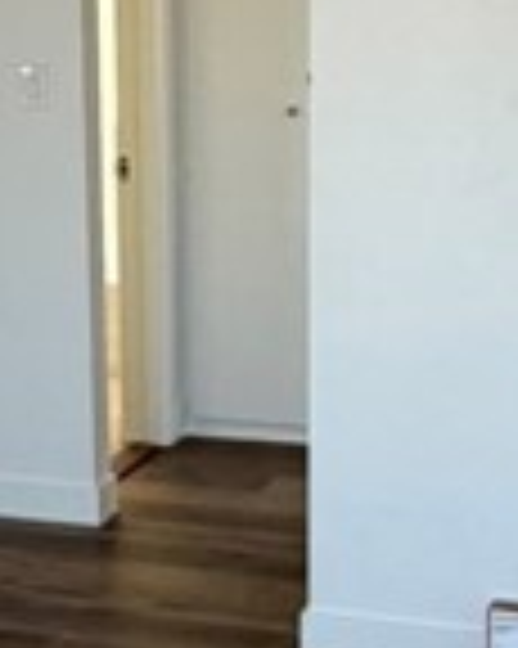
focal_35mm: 97
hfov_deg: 15.4
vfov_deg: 19.8
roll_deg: +2.3
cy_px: 378
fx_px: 1861
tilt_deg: -12.5
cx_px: -81
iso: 125
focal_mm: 2.22
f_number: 2.2
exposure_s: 1/121
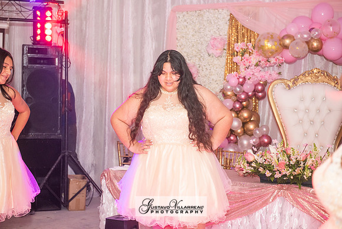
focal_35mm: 70
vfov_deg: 19.5
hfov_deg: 28.8
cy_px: 114
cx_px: 171
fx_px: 665
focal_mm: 70
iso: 1250
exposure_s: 1/160
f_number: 4
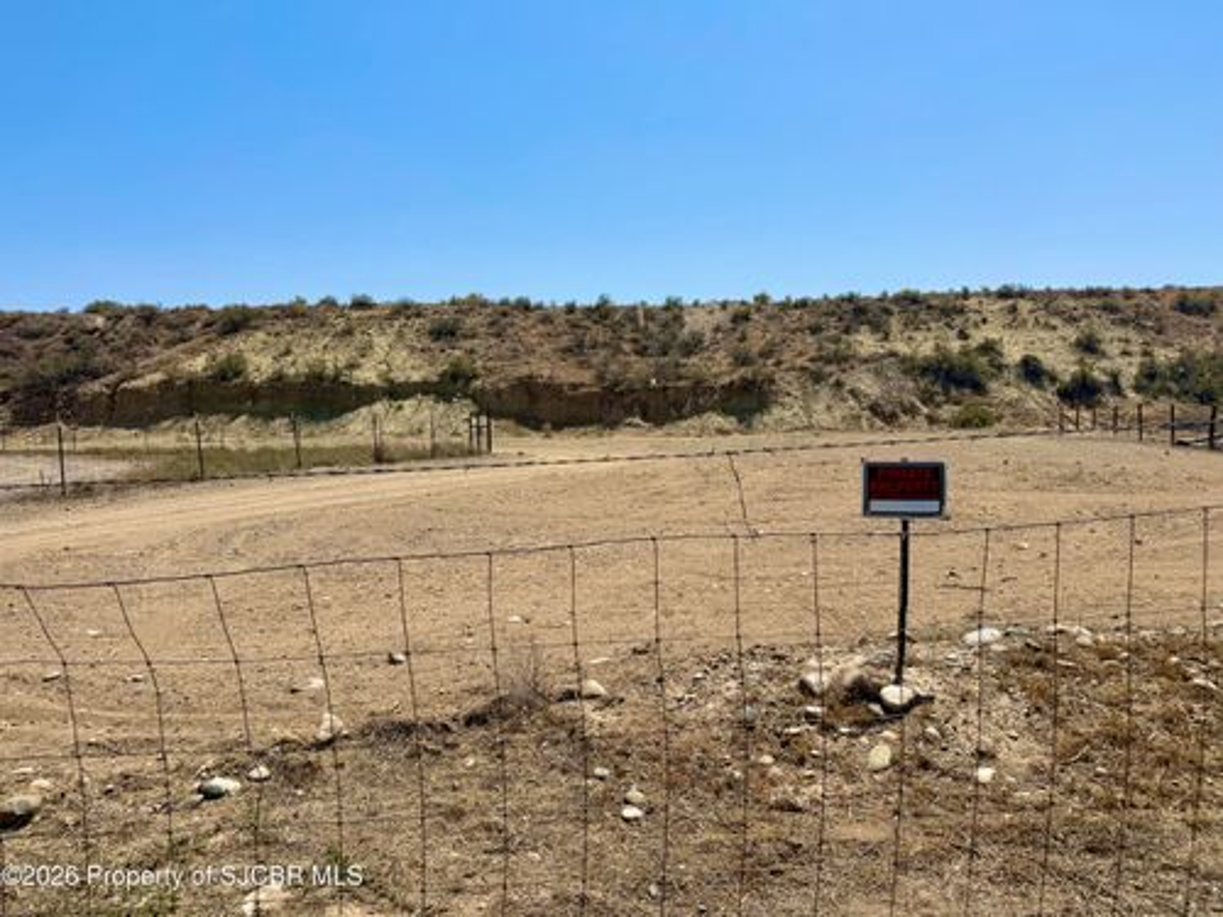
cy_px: 458
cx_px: 612
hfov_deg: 71.6
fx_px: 848
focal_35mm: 24
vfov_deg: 56.8
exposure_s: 1/9091
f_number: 1.78
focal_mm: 6.76
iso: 80
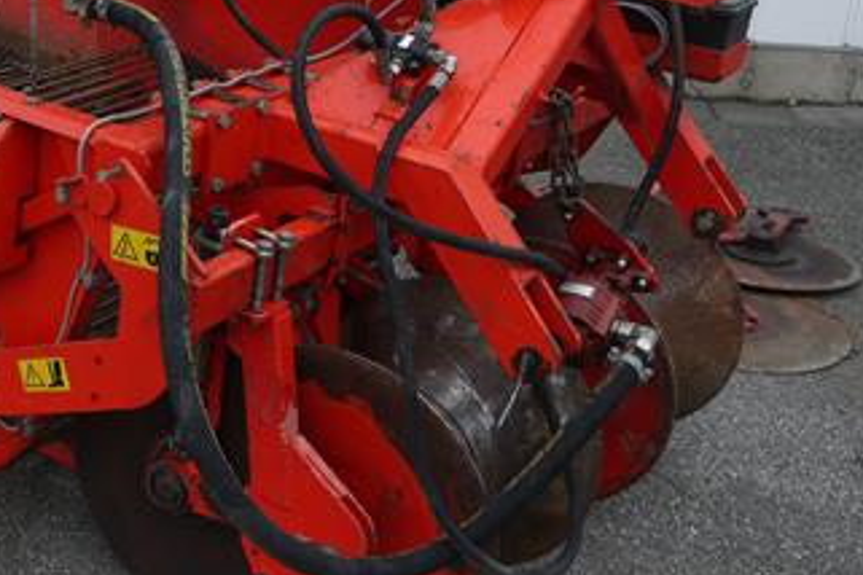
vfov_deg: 23.2
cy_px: 172
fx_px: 1390
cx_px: 70
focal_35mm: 58
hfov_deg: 32.6
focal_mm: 14
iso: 100
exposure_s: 1/200
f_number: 4.5
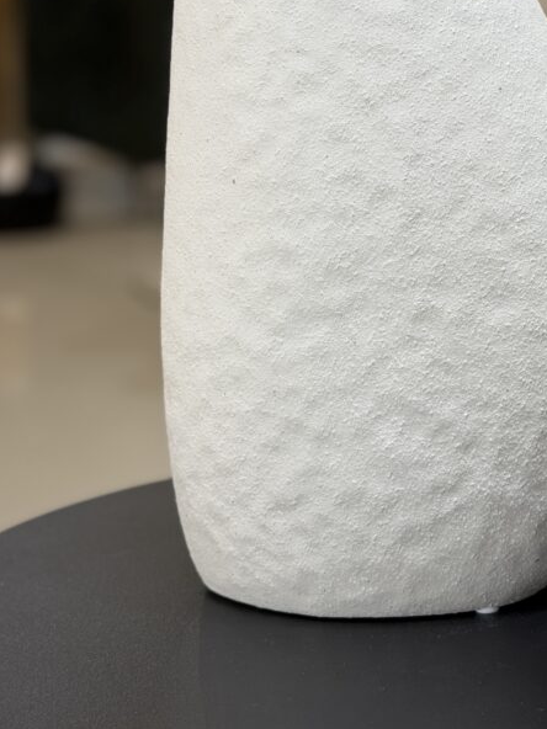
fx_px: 1749
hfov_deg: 17.7
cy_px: 160
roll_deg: -0.3
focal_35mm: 83
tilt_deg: -8.4
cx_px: 373
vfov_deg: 23.3
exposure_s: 1/60
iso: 64
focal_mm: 6.76
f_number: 1.78
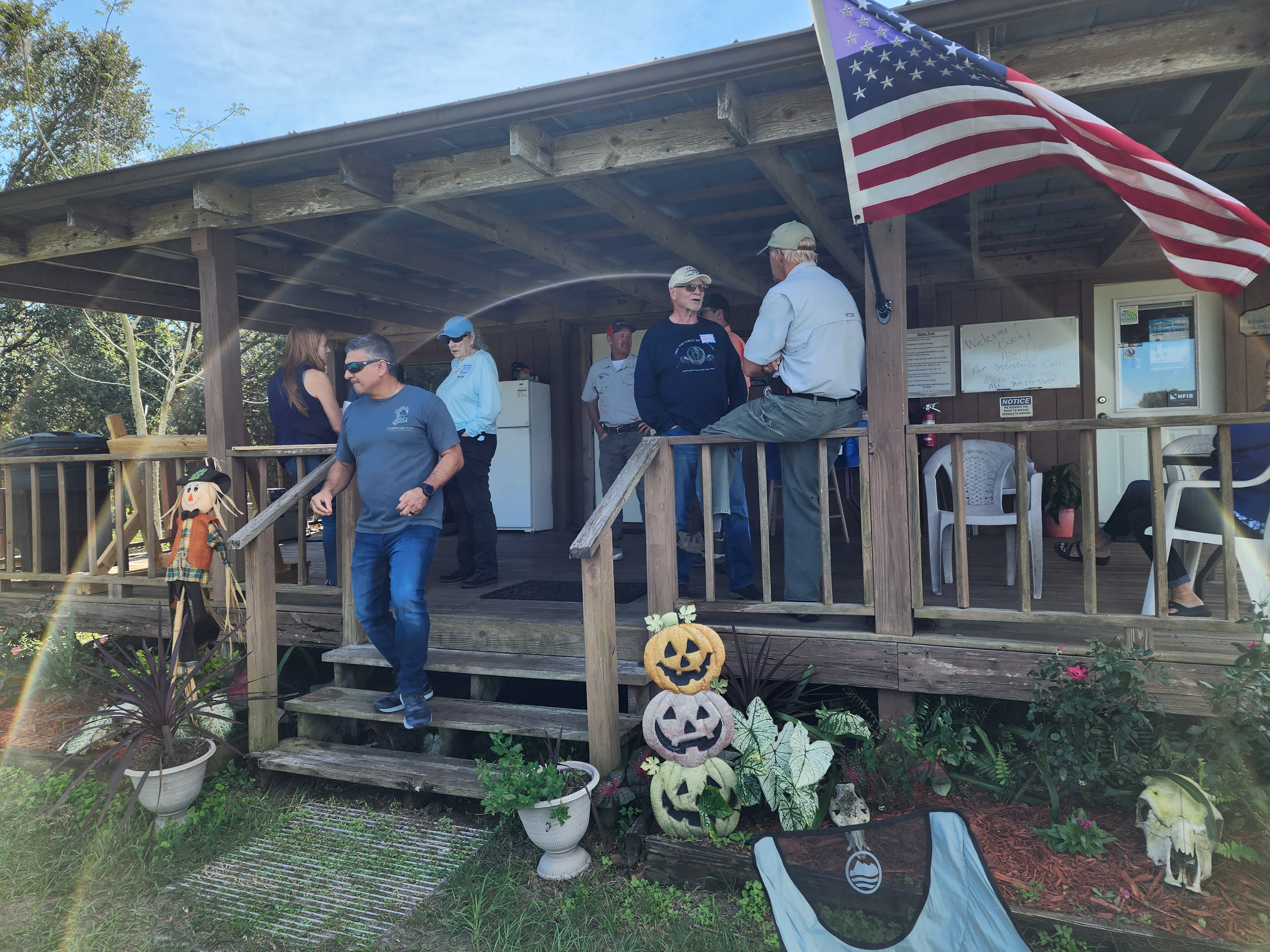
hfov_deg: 73.9
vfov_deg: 58.9
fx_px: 844
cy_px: 476
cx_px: 635
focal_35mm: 23
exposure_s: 1/389
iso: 12
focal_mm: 6.4
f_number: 1.8
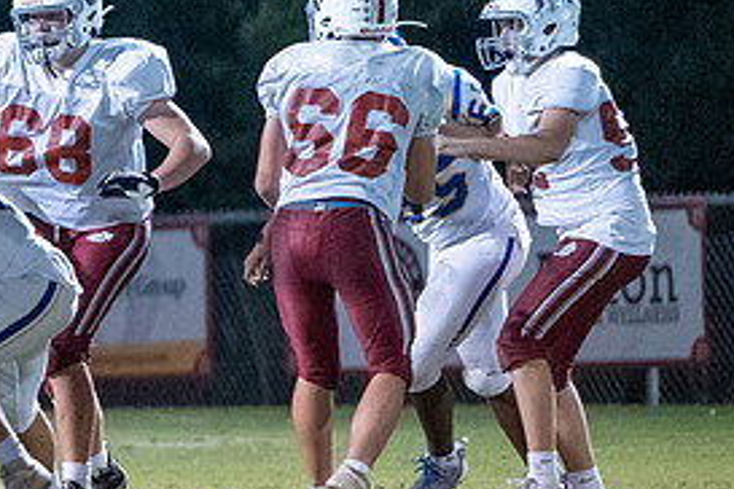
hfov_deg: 2.6
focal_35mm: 778
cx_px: -505
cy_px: 344
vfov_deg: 1.8
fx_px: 15861
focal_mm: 200
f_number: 2.8
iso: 8000
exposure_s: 1/640
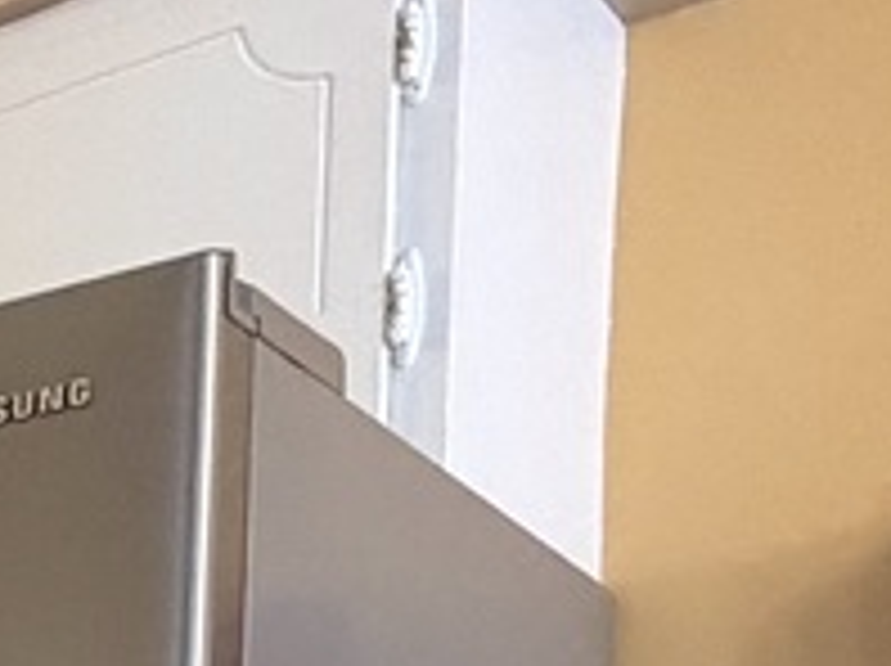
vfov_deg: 12.2
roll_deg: -0.3
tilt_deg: -1.9
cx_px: -1458
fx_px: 2622
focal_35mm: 102
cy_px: 1490
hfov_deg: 12.8
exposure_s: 1/60
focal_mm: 2.22
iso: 250
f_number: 2.2
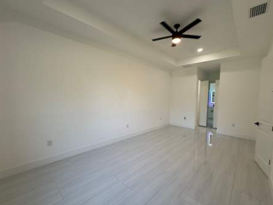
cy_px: 105
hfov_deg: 98.1
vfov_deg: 81.7
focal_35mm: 15
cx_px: 143
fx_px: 118
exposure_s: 1/120
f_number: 2.2
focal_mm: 2.22
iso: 80
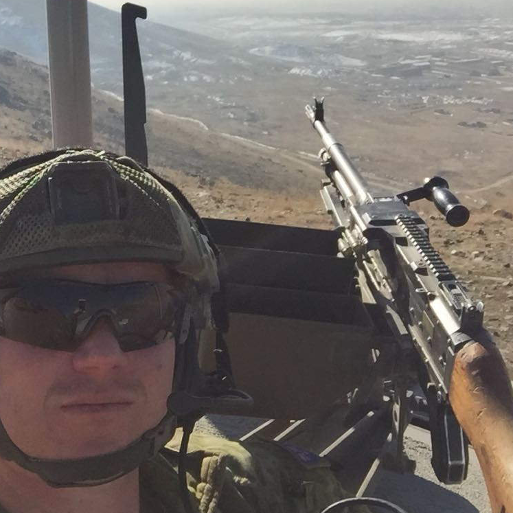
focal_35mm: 44
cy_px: 205
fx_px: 738
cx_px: 233
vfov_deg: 38.2
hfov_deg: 38.3
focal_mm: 2.65
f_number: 2.2
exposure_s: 1/1522
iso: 32
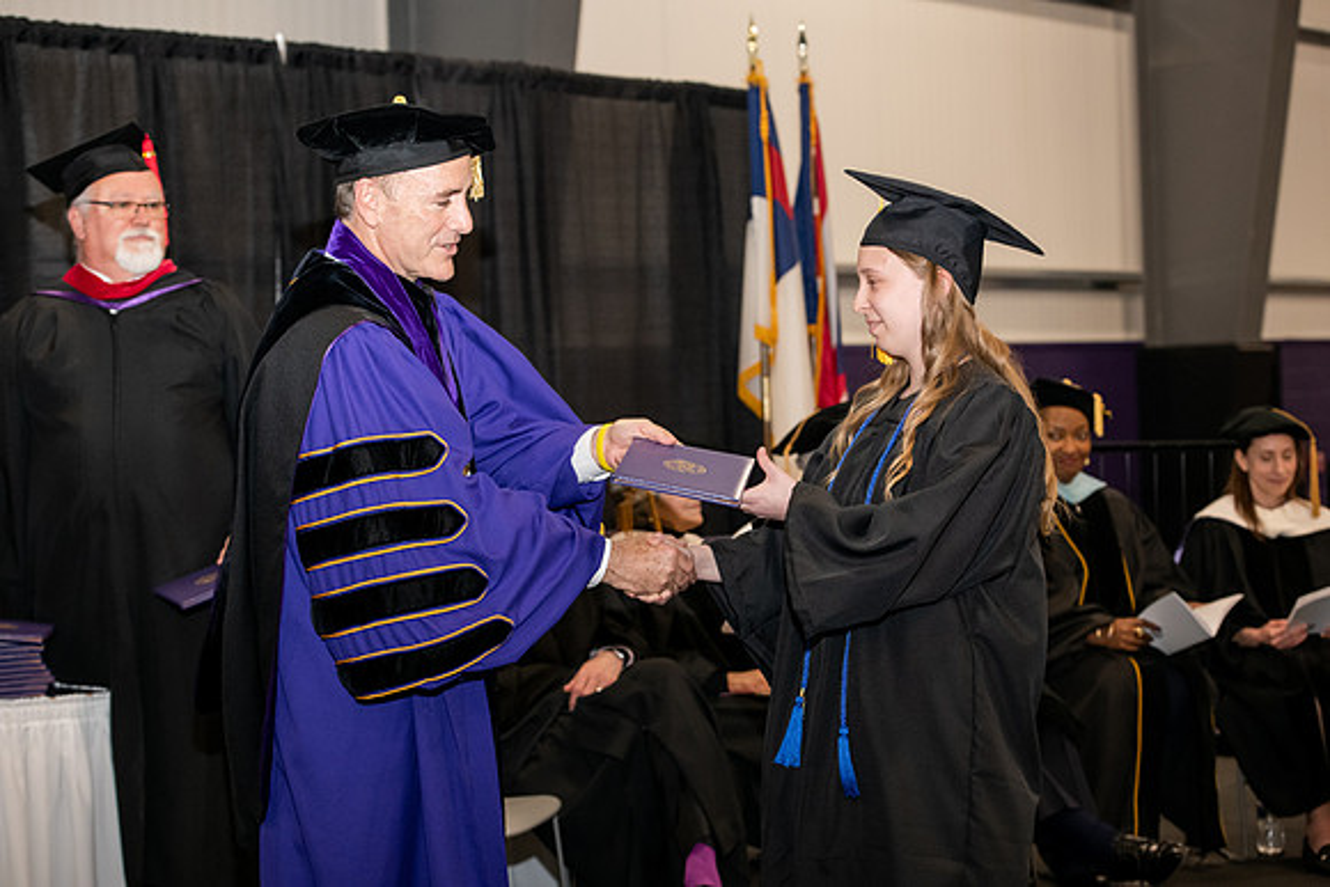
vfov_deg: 19.5
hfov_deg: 28.8
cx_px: 665
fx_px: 2587
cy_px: 444
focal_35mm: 70
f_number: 5
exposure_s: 1/200
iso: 2000
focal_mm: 70
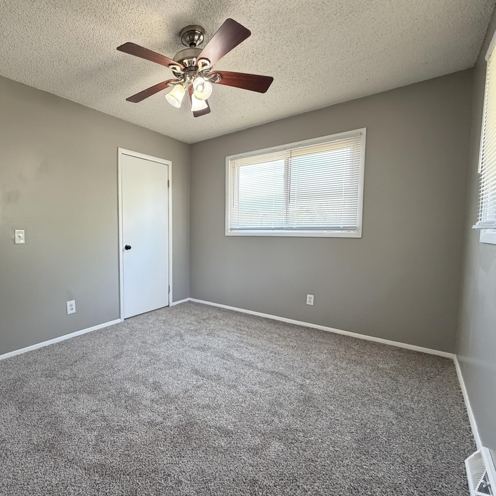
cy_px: 249
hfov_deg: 81.7
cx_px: 174
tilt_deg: -3.1
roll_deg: +0.0
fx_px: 276
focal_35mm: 17
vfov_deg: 84.0
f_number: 2.2
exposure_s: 1/60
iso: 500
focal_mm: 2.22
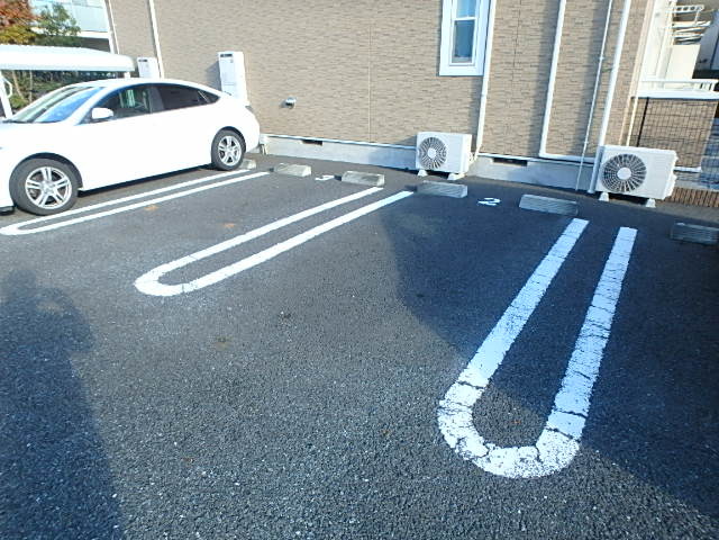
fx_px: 436
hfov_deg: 79.0
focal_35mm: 21
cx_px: 360
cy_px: 270
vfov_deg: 63.4
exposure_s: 1/250
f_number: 3.5
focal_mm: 3.7
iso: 200
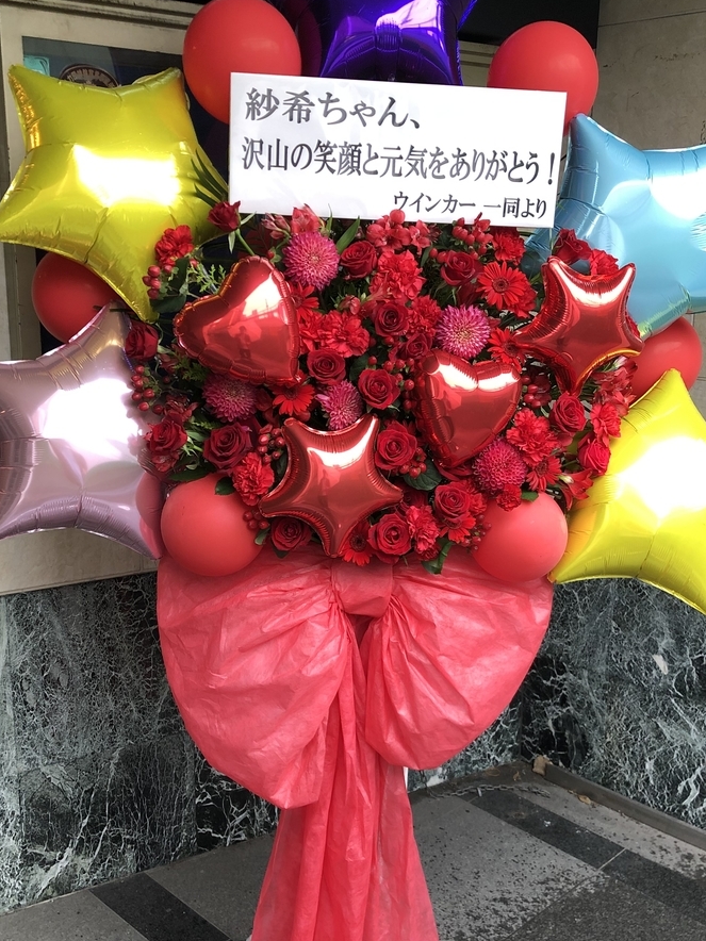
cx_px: 360
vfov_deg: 48.9
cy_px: 503
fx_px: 1033
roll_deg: -0.5
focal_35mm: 38
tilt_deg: -11.7
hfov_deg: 37.7
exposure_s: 1/33
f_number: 1.8
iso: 25
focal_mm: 3.99
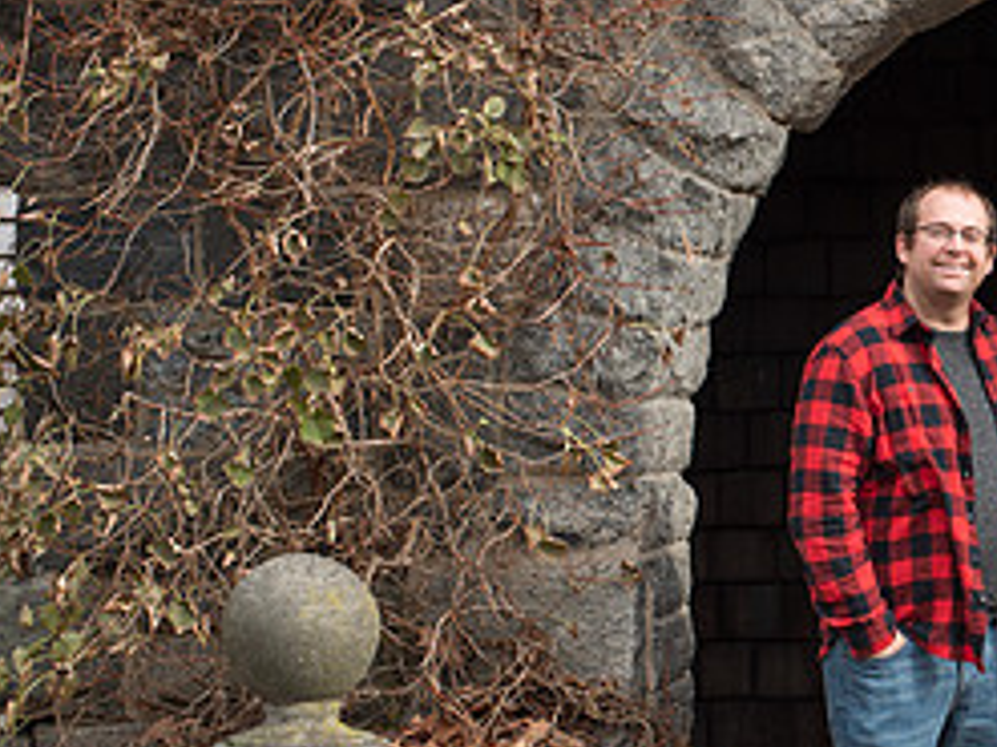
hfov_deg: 16.7
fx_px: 3253
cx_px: 1167
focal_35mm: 113
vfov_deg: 13.1
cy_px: 462
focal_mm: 50
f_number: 4.5
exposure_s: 1/250
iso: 100
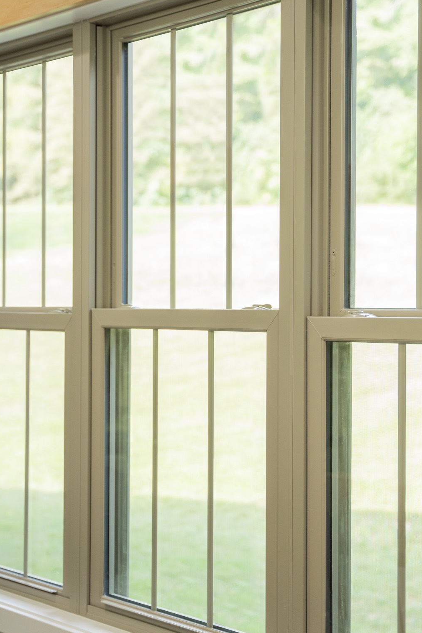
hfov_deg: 19.6
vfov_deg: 29.1
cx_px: 261
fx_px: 1217
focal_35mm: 69
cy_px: 329
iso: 640
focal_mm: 49.9
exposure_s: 1/250
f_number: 2.8
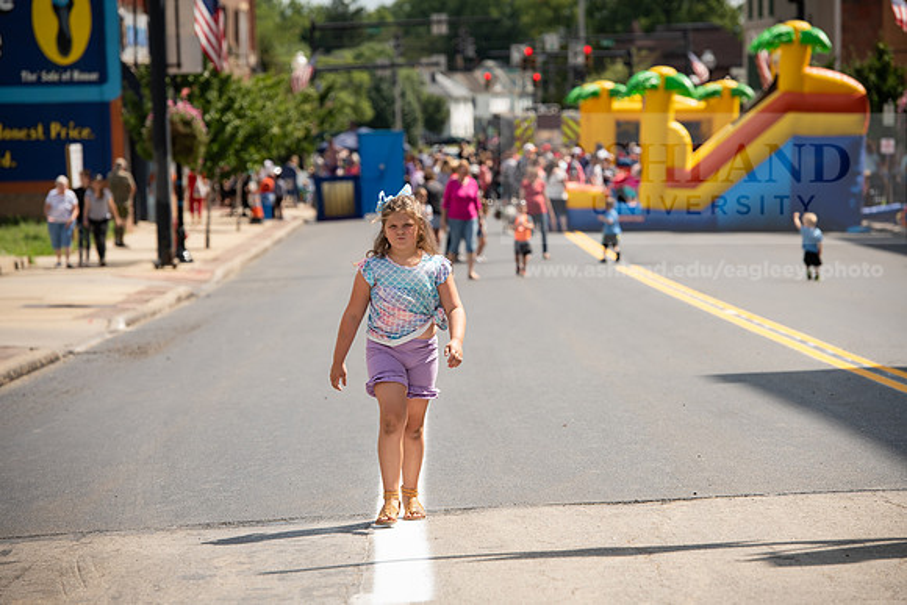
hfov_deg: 12.8
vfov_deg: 8.6
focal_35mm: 160
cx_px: 454
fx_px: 4032
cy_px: 302
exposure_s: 1/640
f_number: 5.6
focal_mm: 160
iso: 200
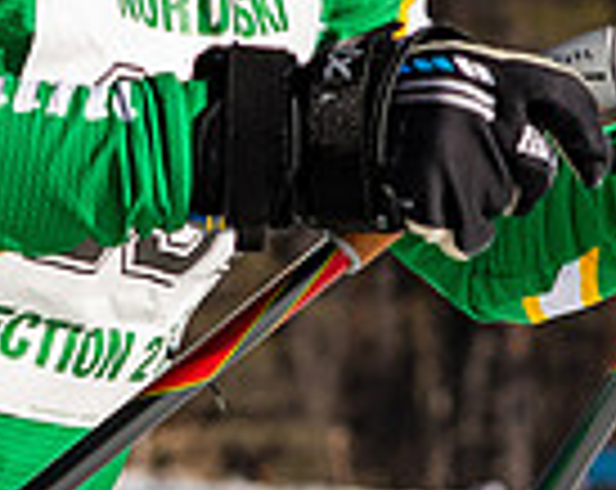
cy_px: -4
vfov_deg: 2.6
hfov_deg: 3.3
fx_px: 10788
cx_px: 35
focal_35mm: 593
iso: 400
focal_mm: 85
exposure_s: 1/1600
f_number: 6.3
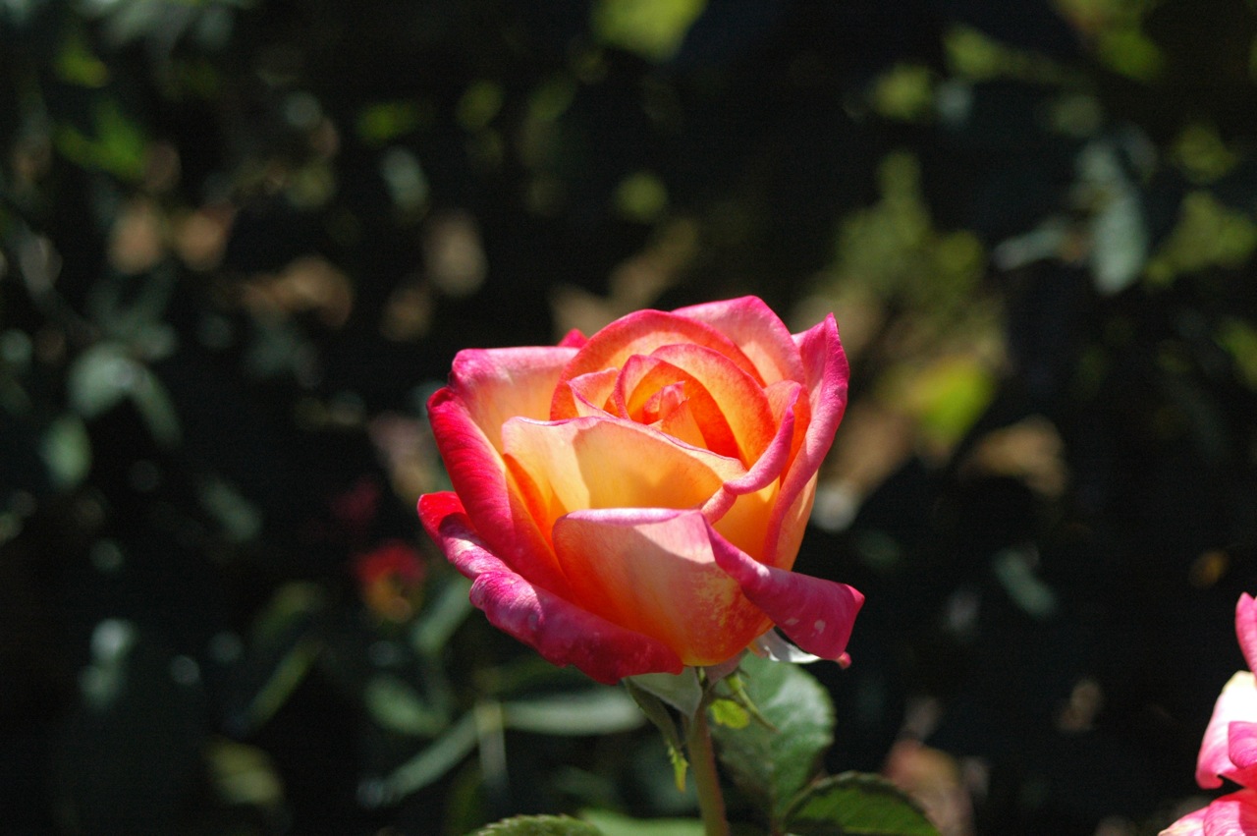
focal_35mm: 99
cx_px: 628
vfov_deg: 13.8
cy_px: 418
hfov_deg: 20.6
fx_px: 3454
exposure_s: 1/1000
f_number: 5.6
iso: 800
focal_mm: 66
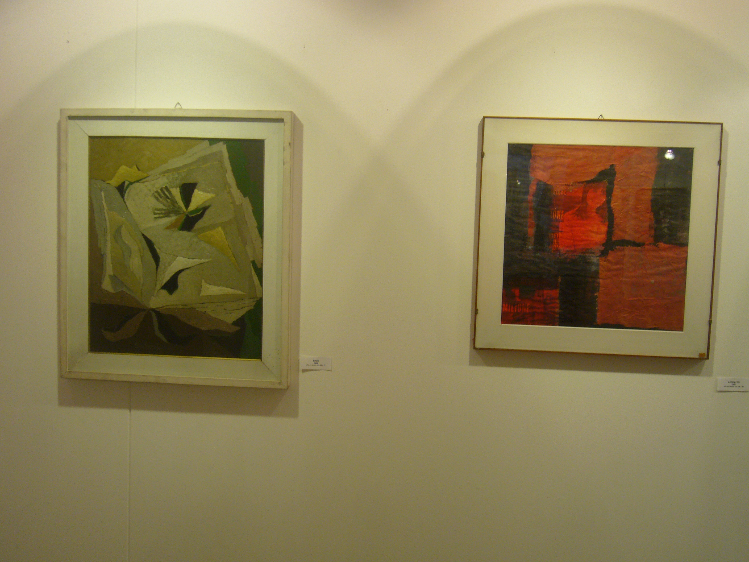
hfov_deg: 42.1
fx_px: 974
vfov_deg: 32.2
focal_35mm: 45
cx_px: 374
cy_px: 281
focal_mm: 7.5
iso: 100
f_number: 3.2
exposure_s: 1/15
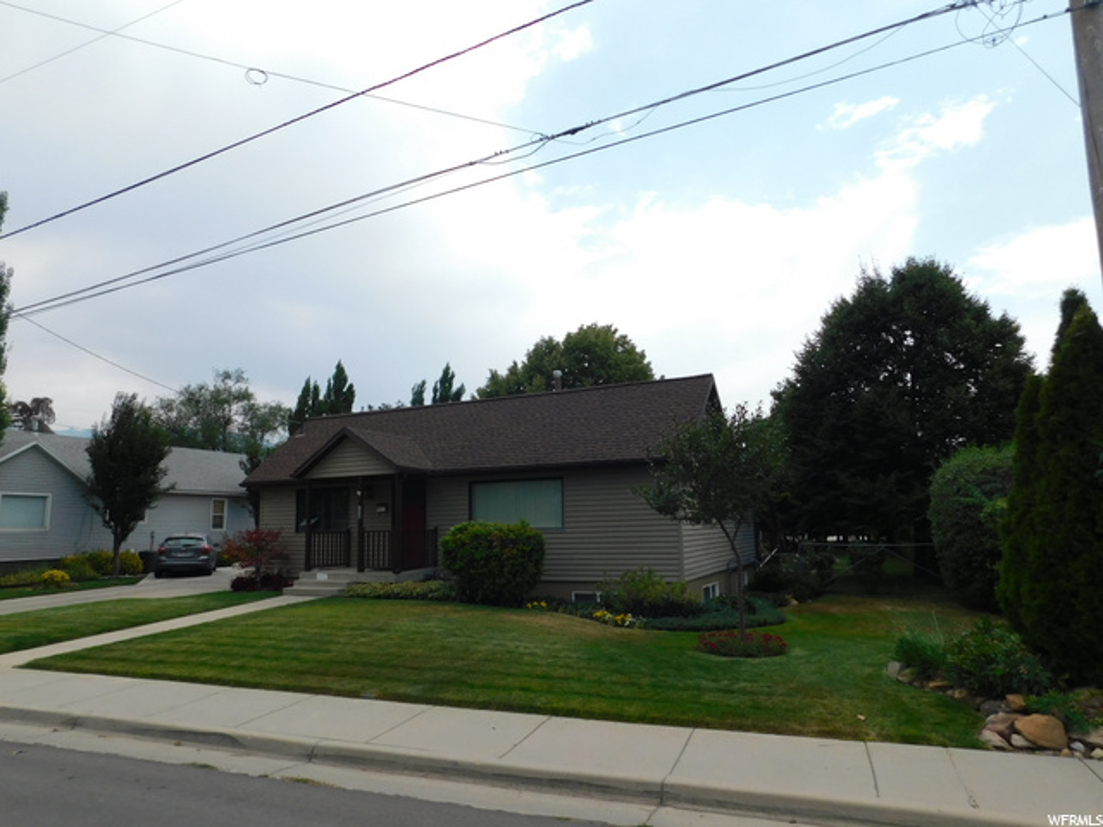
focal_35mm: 23
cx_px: 552
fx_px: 733
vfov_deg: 58.9
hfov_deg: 73.9
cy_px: 414
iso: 125
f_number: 6
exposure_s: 1/500
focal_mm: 4
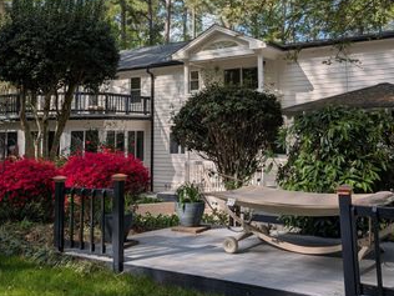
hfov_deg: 49.0
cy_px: 76
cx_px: 197
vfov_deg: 36.9
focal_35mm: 38
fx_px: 433
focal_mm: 6.9
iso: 20
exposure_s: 1/5263
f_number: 1.68
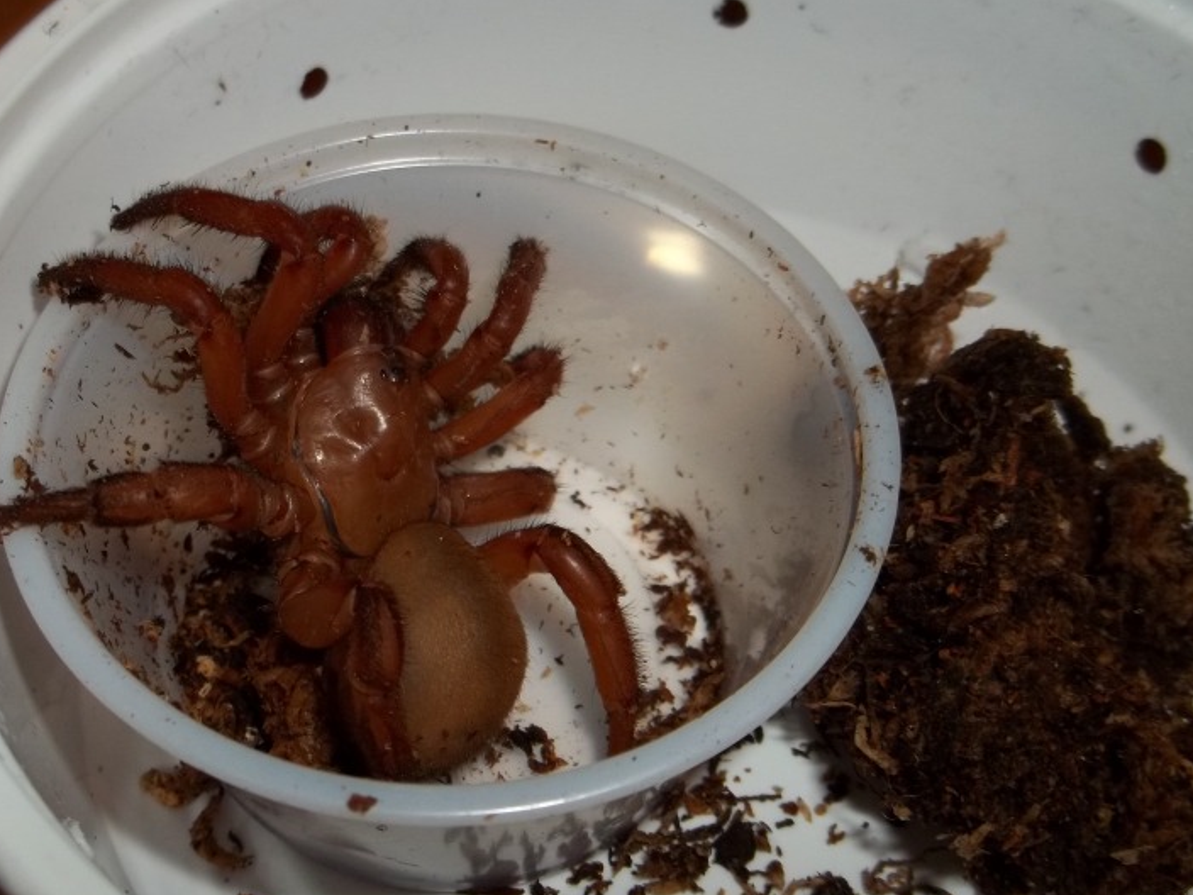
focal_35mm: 48
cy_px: 424
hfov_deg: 39.5
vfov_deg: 30.3
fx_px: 1654
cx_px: 476
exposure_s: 1/30
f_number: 3.3
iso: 64
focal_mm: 5.9
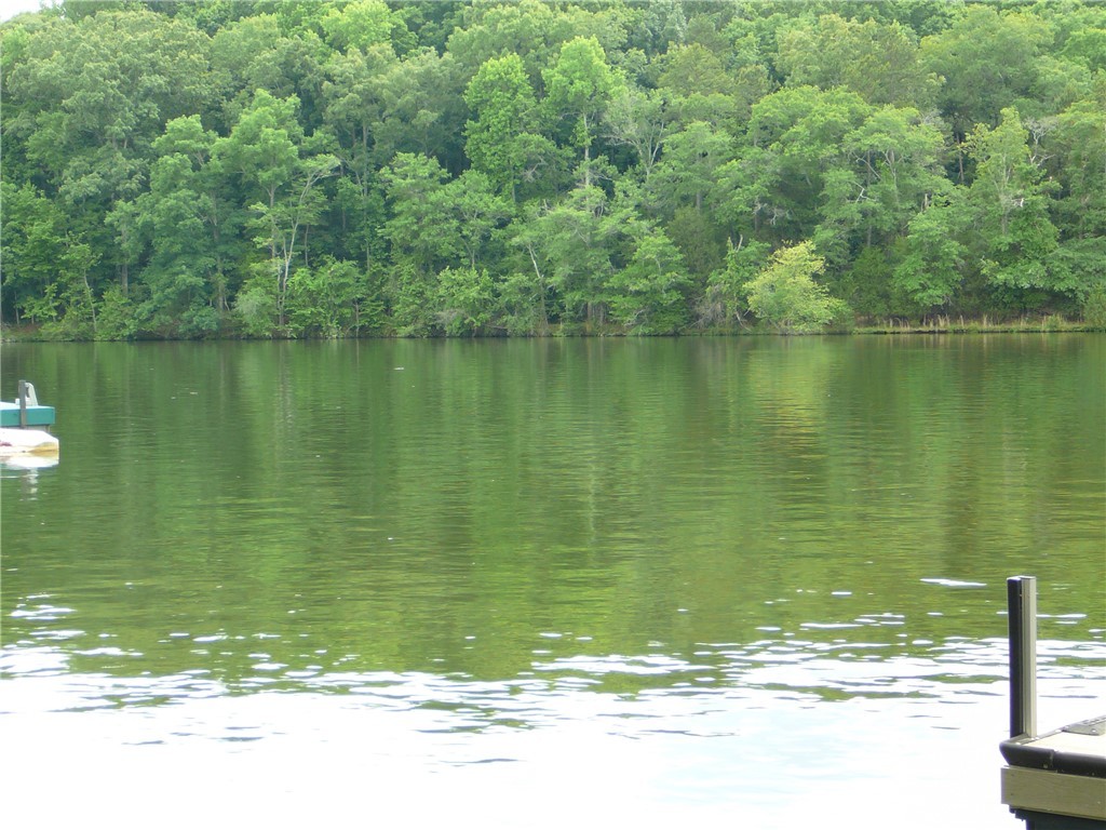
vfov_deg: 19.1
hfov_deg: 25.3
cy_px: 415
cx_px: 553
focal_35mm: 77
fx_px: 2460
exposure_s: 1/60
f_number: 3.7
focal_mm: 11.5
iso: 80
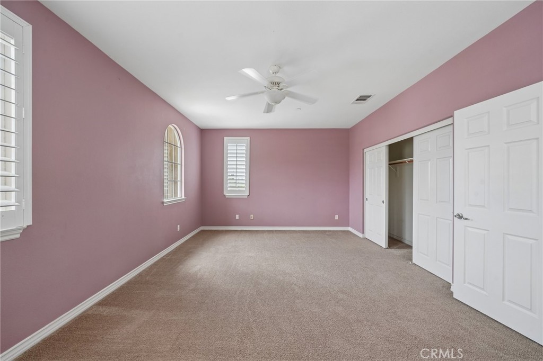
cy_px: 180
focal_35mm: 13
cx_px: 272
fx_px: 196
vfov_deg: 85.4
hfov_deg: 108.3
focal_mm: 13
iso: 400
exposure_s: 1/25
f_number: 8
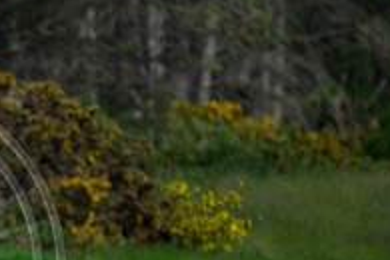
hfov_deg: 1.2
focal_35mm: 1663
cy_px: 271
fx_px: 18014
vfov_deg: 0.8
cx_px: -140
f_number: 4.5
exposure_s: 1/4000
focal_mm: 560
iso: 500
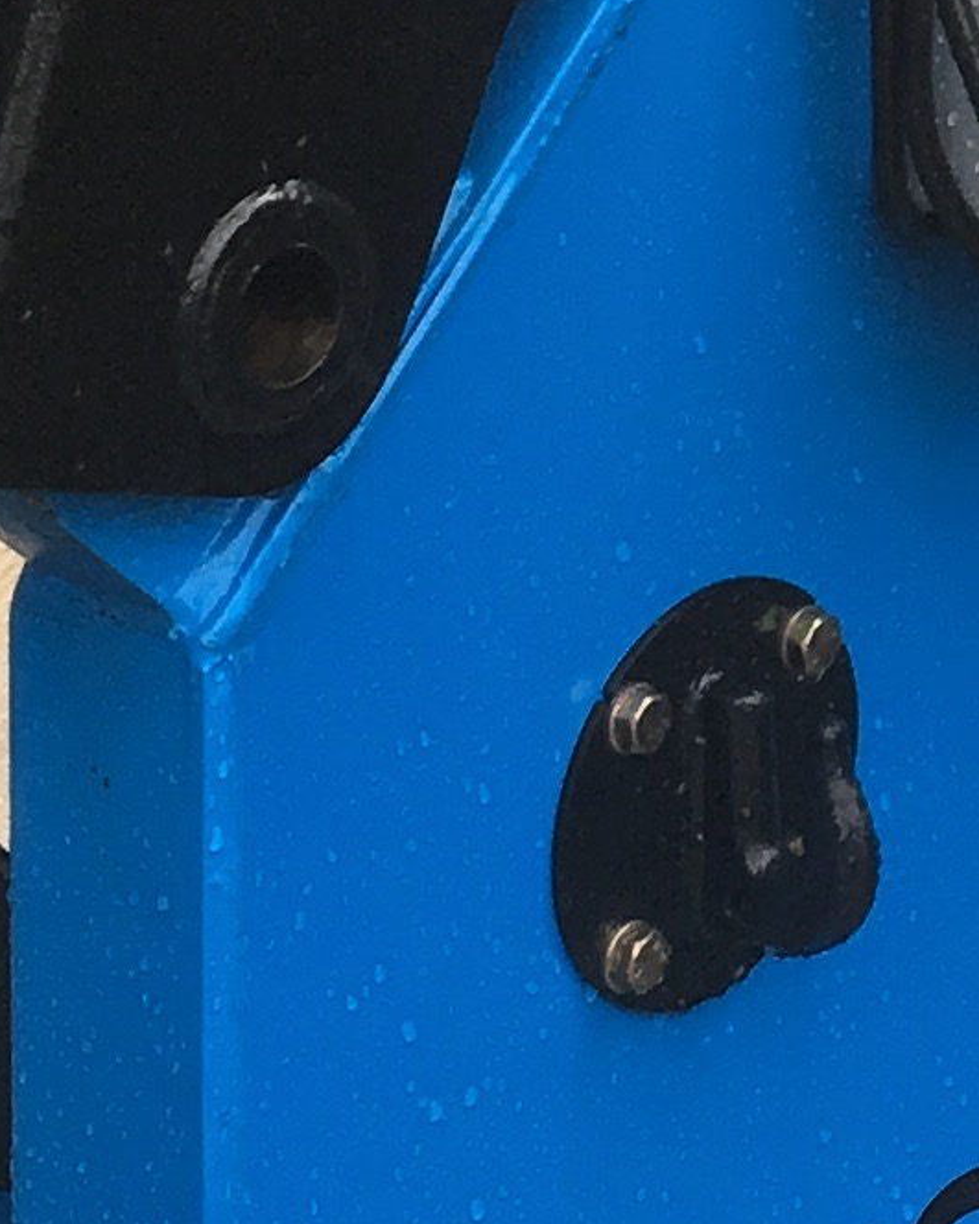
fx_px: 6231
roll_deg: -2.1
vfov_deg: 10.8
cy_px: -571
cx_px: 1834
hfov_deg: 8.6
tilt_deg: -13.7
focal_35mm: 172
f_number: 2.2
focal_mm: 4.15
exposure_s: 1/100
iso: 25
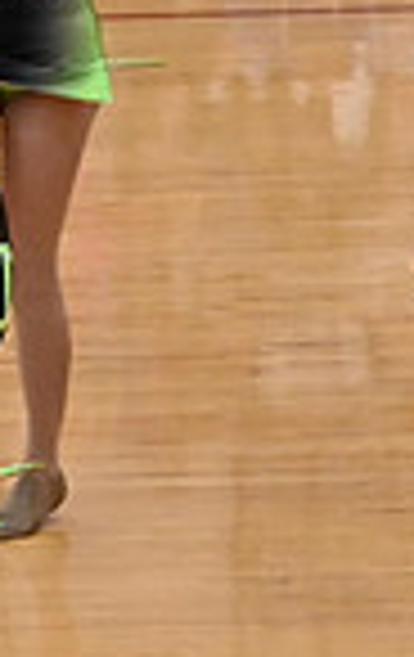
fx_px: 7609
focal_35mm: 424
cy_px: 200
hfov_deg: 3.1
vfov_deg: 4.9
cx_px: 1278
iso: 6400
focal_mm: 70
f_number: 4
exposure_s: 1/400
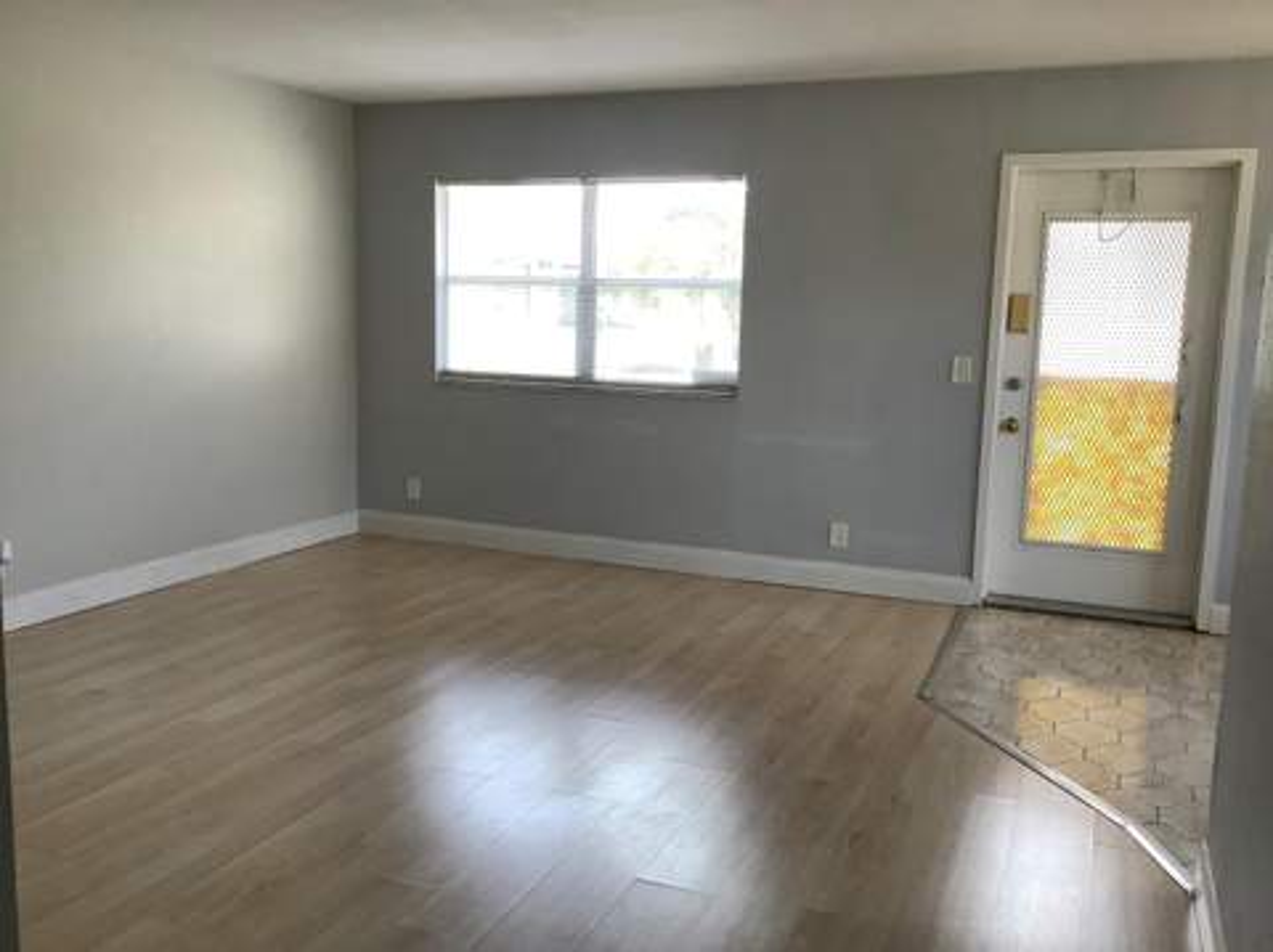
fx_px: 1139
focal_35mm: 31
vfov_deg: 45.4
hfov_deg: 58.4
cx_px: 636
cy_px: 476
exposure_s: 1/100
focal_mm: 3.3
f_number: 2.4
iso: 80
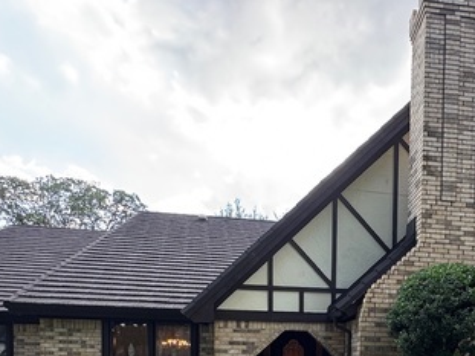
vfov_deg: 39.4
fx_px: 412
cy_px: 379
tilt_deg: -3.4
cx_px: 334
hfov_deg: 58.0
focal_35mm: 30
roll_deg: -1.3
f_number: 2.2
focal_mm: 2.22
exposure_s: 1/113
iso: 40
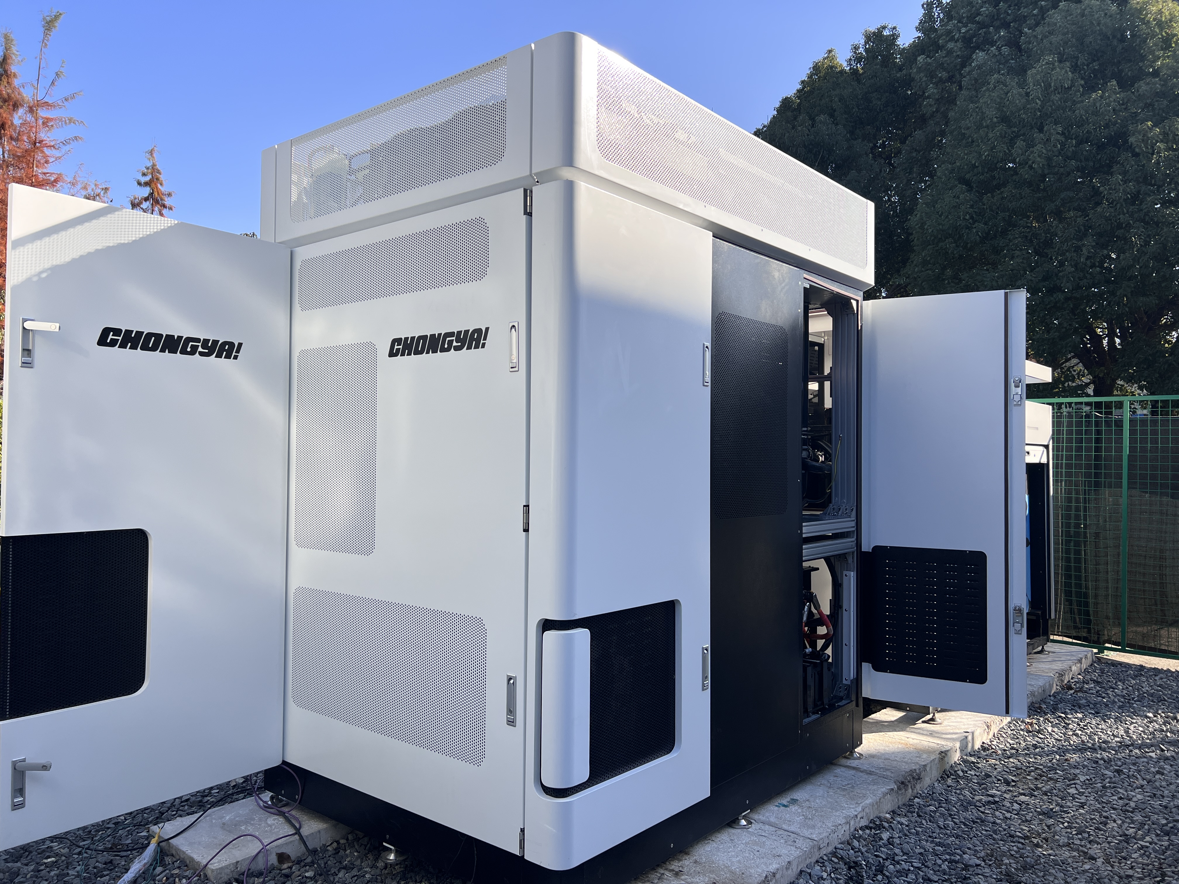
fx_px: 886
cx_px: 590
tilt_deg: +0.7
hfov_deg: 67.3
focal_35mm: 26
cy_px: 442
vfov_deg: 53.1
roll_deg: +0.1
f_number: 1.5
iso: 50
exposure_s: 1/2353
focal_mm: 5.7
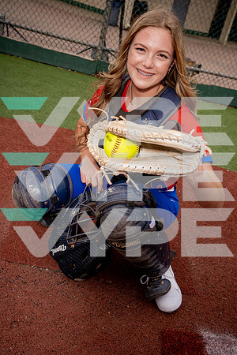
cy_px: 178
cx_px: 118
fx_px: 434
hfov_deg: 30.5
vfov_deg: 44.5
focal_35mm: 44
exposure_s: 1/250
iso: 100
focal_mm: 44
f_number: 8
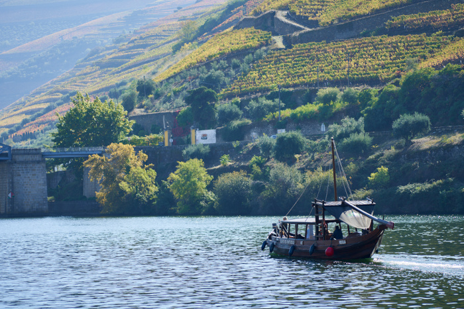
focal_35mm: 135
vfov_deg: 10.2
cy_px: 154
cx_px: 232
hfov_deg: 15.2
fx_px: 1740
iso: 200
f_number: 4.5
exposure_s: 1/500
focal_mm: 135
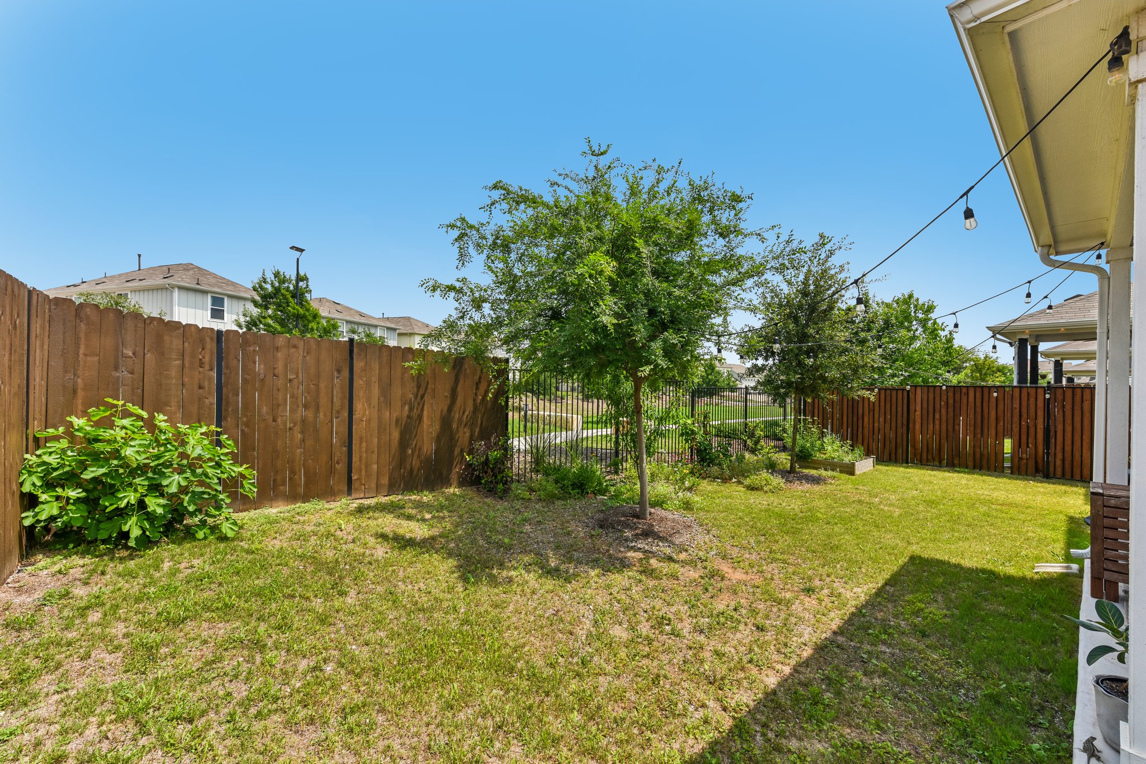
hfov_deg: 104.3
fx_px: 446
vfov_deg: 81.2
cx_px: 573
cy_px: 382
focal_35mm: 14
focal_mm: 14
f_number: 8
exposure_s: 1/400
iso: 100
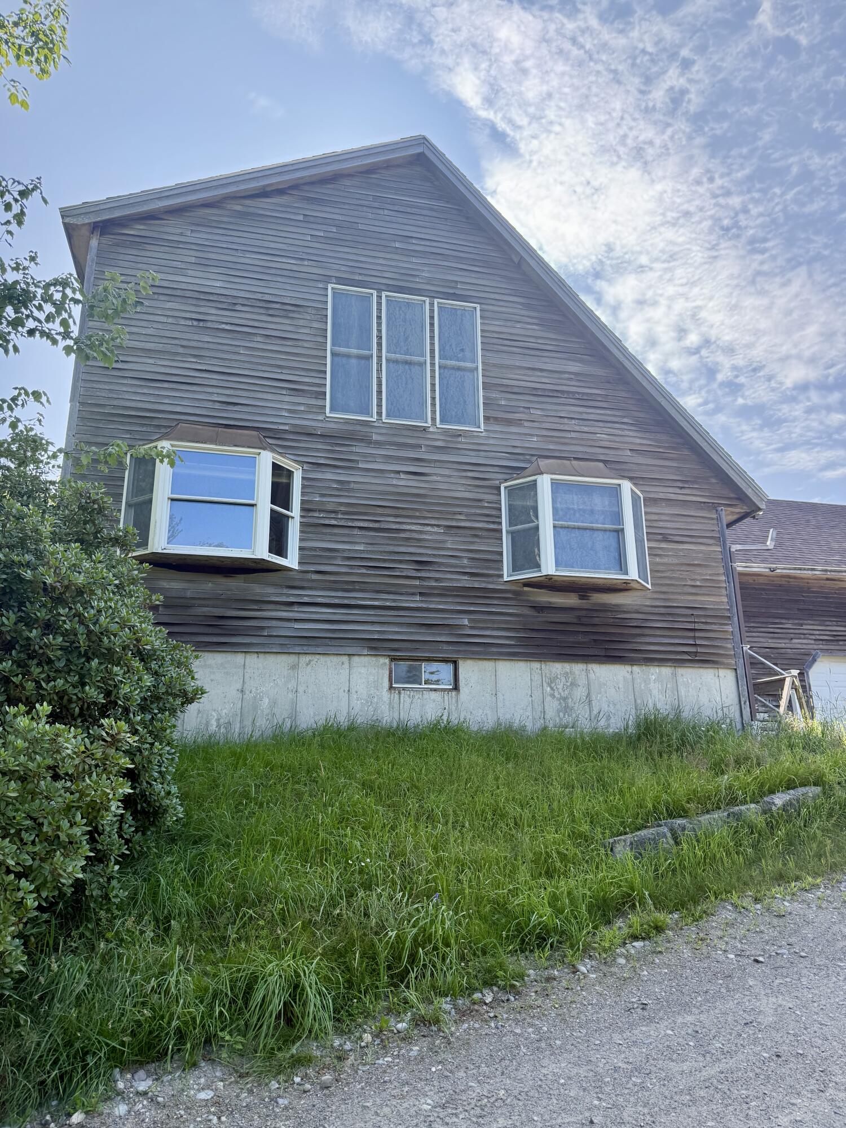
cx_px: 423
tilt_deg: +19.4
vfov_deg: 71.6
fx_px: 782
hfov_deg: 56.8
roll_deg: +0.2
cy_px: 564
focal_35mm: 24
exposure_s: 1/1122
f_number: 1.78
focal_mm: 6.76
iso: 100
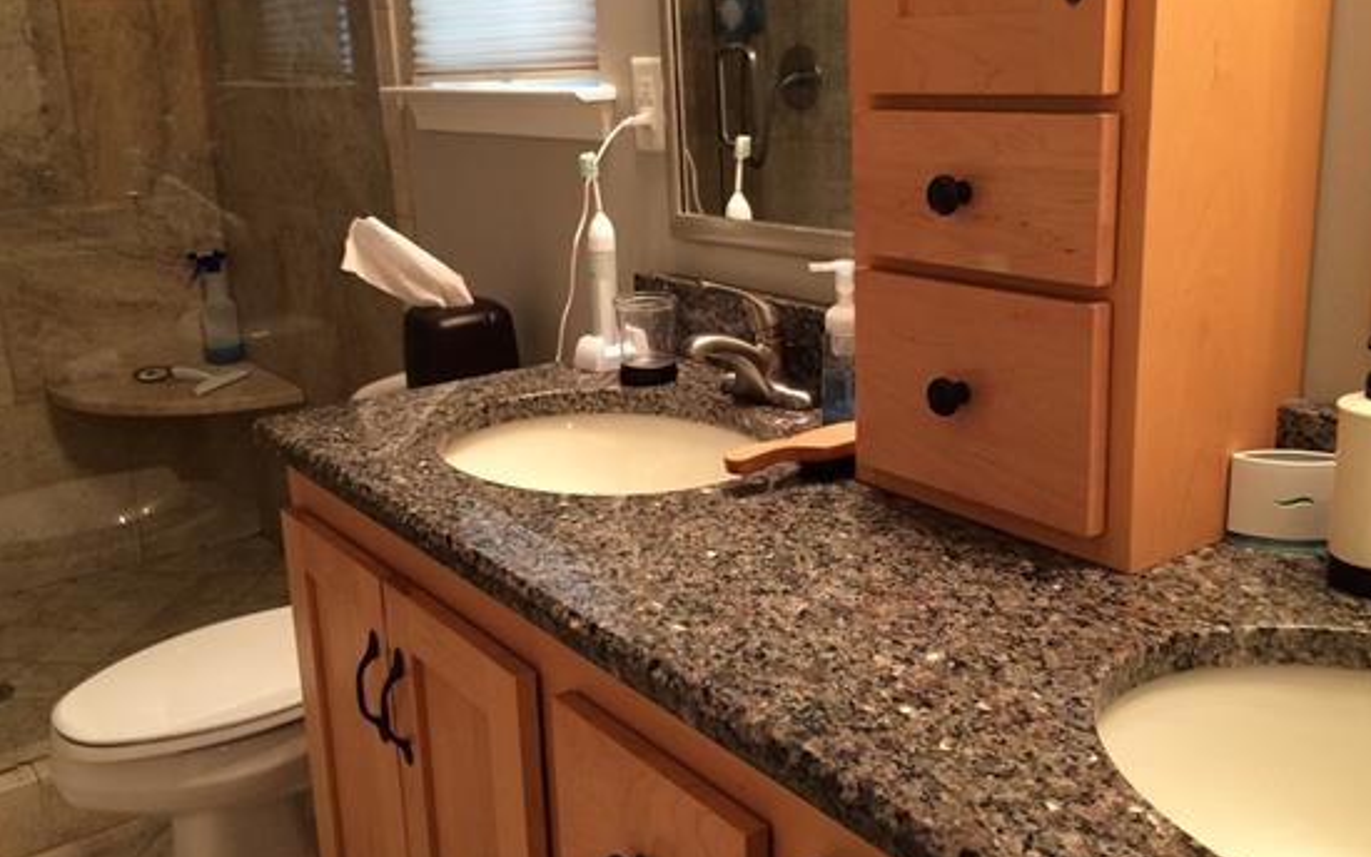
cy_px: 409
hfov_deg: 52.7
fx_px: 1383
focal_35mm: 37
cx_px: 676
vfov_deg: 34.4
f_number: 2.2
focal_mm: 4.12
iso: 125
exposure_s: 1/30
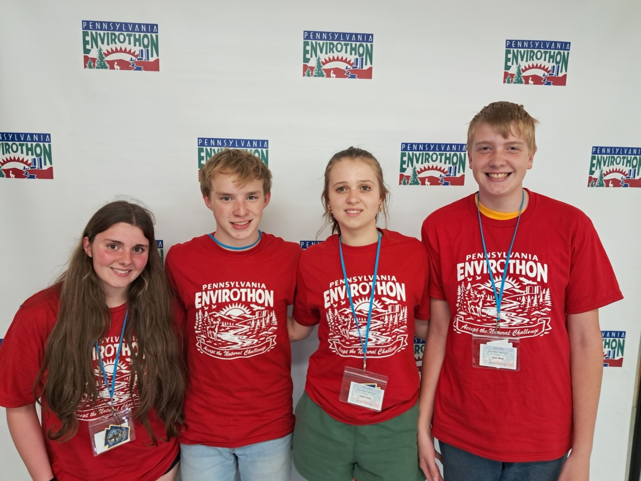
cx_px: 320
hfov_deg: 65.3
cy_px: 240
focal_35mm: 27
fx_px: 500
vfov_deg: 51.4
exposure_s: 1/50
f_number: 1.8
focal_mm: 4
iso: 250
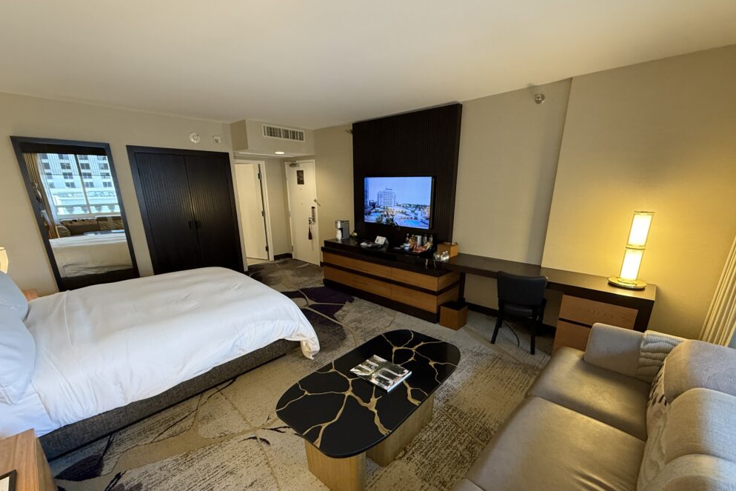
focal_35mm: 15
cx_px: 374
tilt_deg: -16.3
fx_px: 307
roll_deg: +0.7
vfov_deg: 77.0
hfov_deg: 100.4
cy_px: 276
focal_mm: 2.22
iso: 400
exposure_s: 1/60
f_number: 2.2
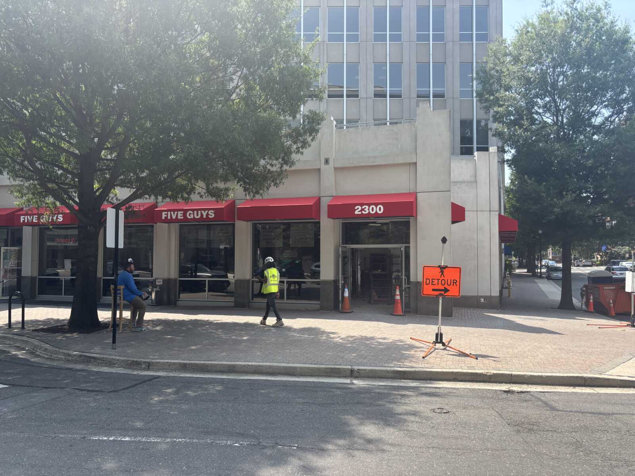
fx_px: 477
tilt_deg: +2.0
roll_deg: -1.0
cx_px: 318
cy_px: 238
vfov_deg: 53.1
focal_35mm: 26
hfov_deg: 67.3
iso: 50
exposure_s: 1/1344
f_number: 1.6
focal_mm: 5.96
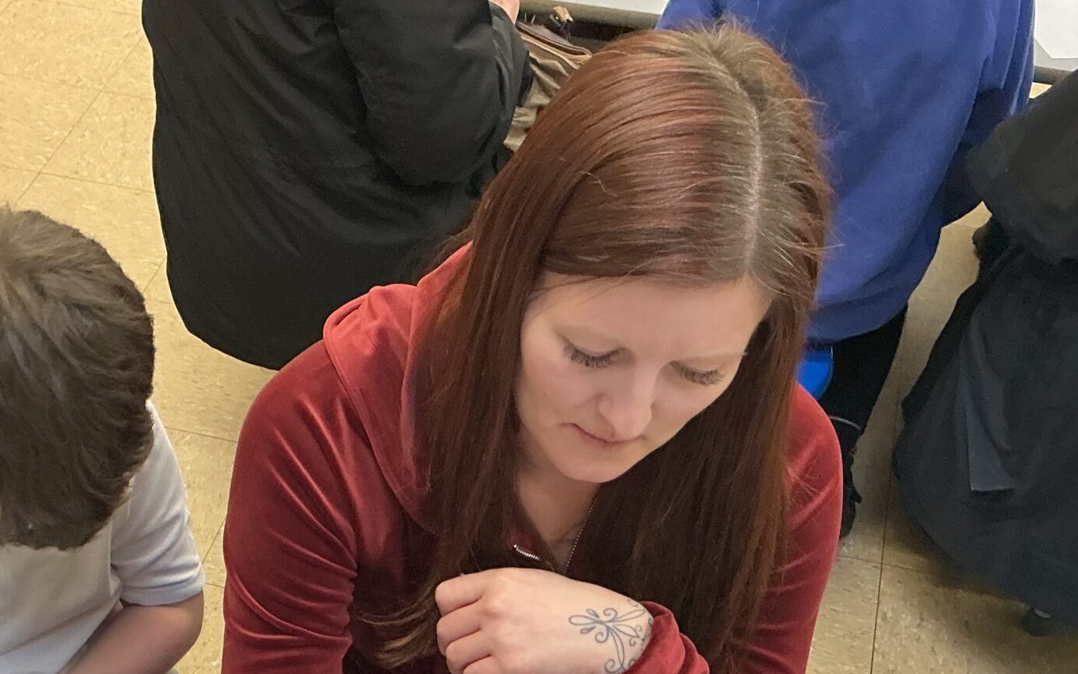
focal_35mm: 57
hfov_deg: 35.3
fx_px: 1675
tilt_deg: -49.4
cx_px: 355
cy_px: 670
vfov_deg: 21.9
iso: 100
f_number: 1.8
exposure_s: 1/50
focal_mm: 3
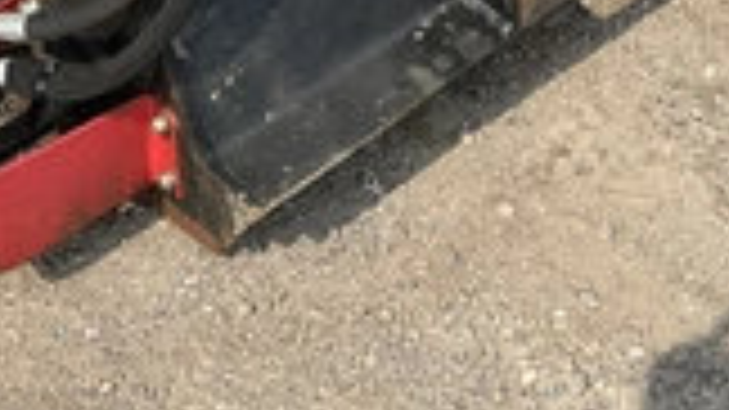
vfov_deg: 14.3
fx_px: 1507
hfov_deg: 27.0
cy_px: -234
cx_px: 500
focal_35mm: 78
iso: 25
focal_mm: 3
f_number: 1.8
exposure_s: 1/898
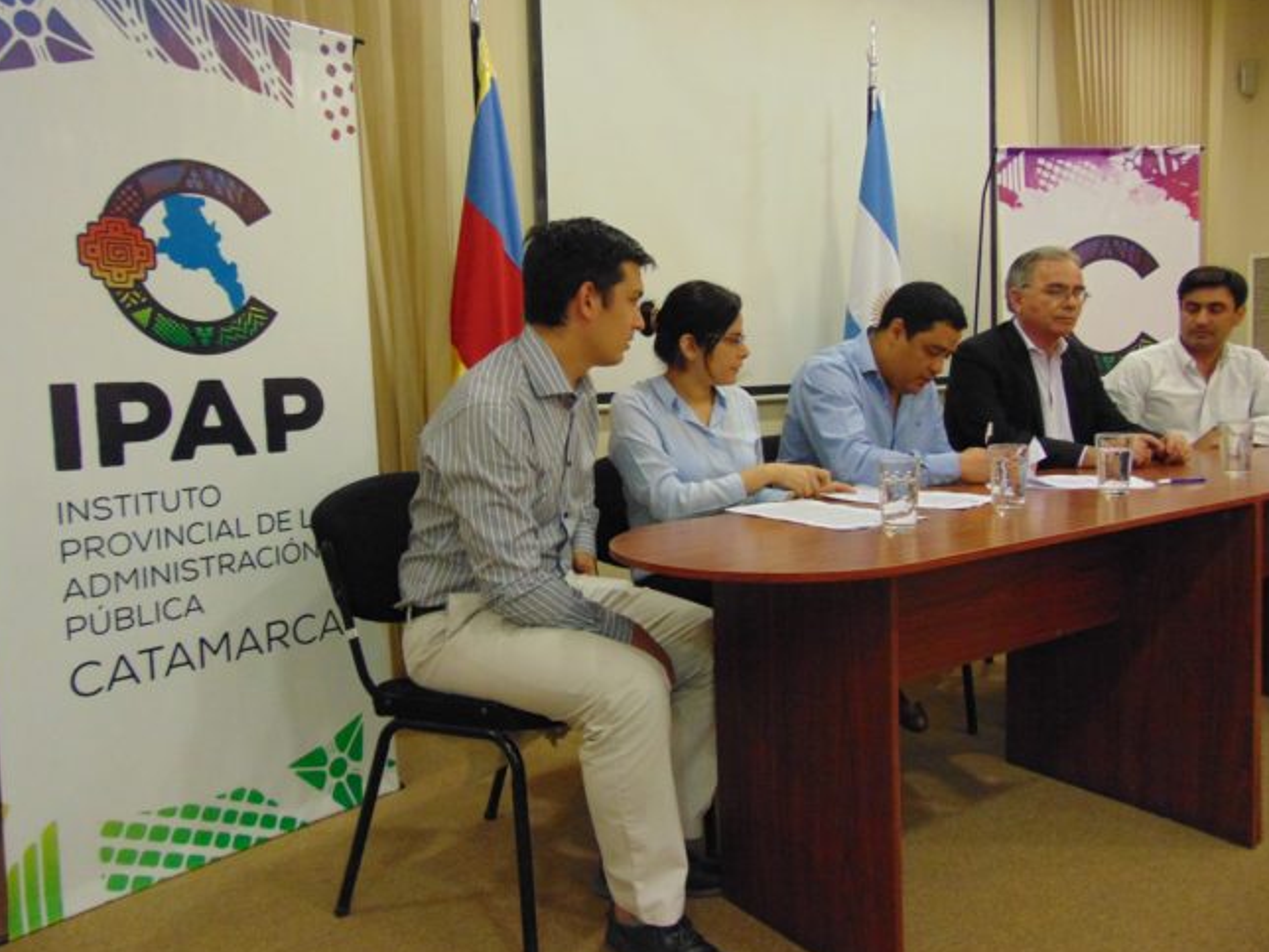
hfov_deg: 65.3
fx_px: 990
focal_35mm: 27
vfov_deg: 51.3
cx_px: 638
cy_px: 449
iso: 400
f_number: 3
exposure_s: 1/15
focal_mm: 4.5
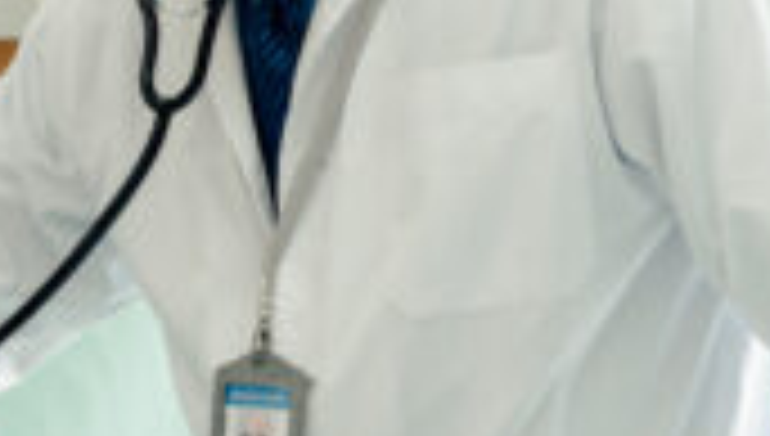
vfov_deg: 3.8
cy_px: 76
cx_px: -330
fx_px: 6649
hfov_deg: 6.6
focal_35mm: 325
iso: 200
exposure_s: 1/80
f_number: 3.2
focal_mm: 50
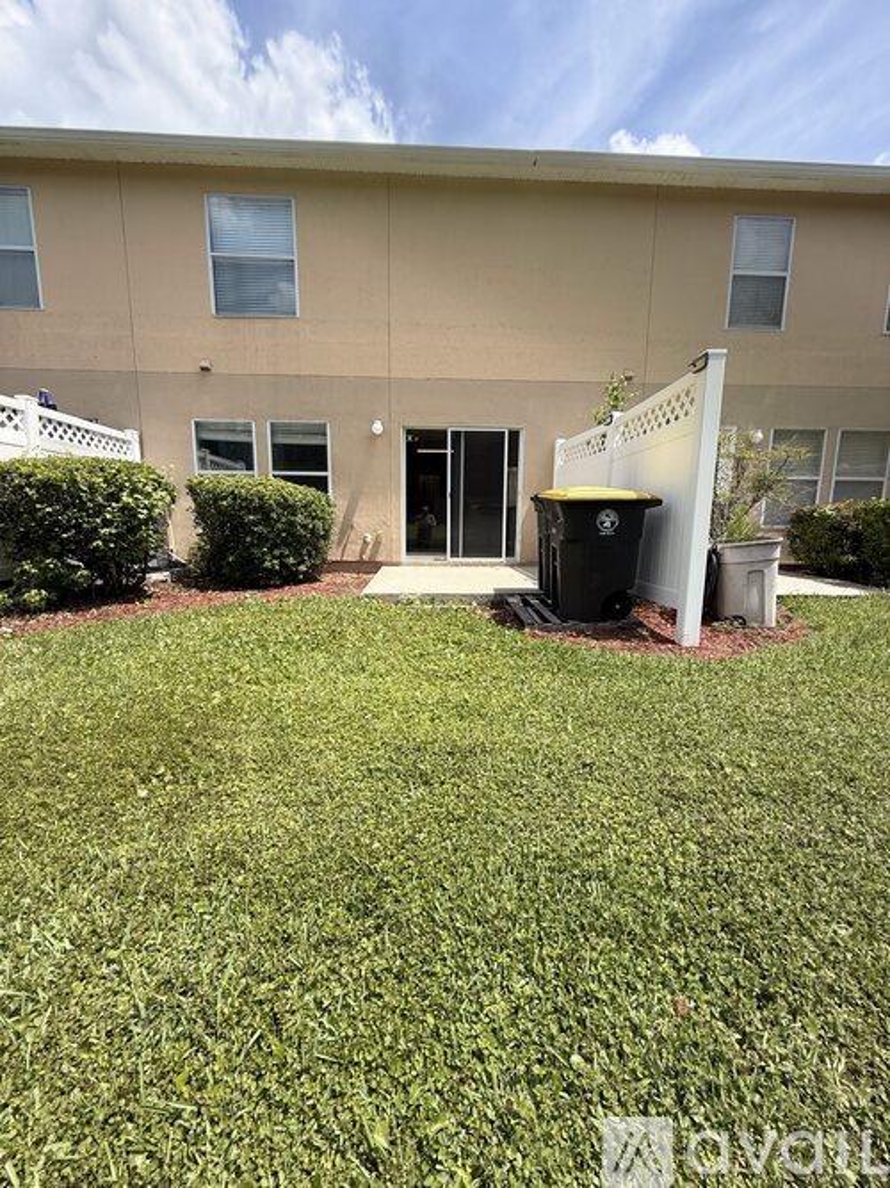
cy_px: 594
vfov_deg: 102.1
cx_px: 445
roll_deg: -1.9
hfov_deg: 85.7
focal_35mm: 14
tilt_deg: -8.2
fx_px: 480
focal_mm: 2.22
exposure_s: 1/1312
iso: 50
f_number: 2.2
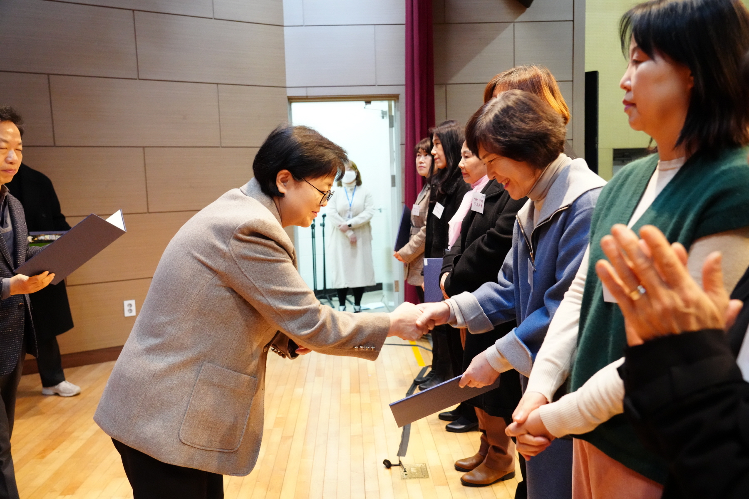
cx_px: 374
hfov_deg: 61.9
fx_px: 624
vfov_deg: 43.6
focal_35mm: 30
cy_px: 250
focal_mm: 30
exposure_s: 1/160
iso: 10000
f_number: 4.5
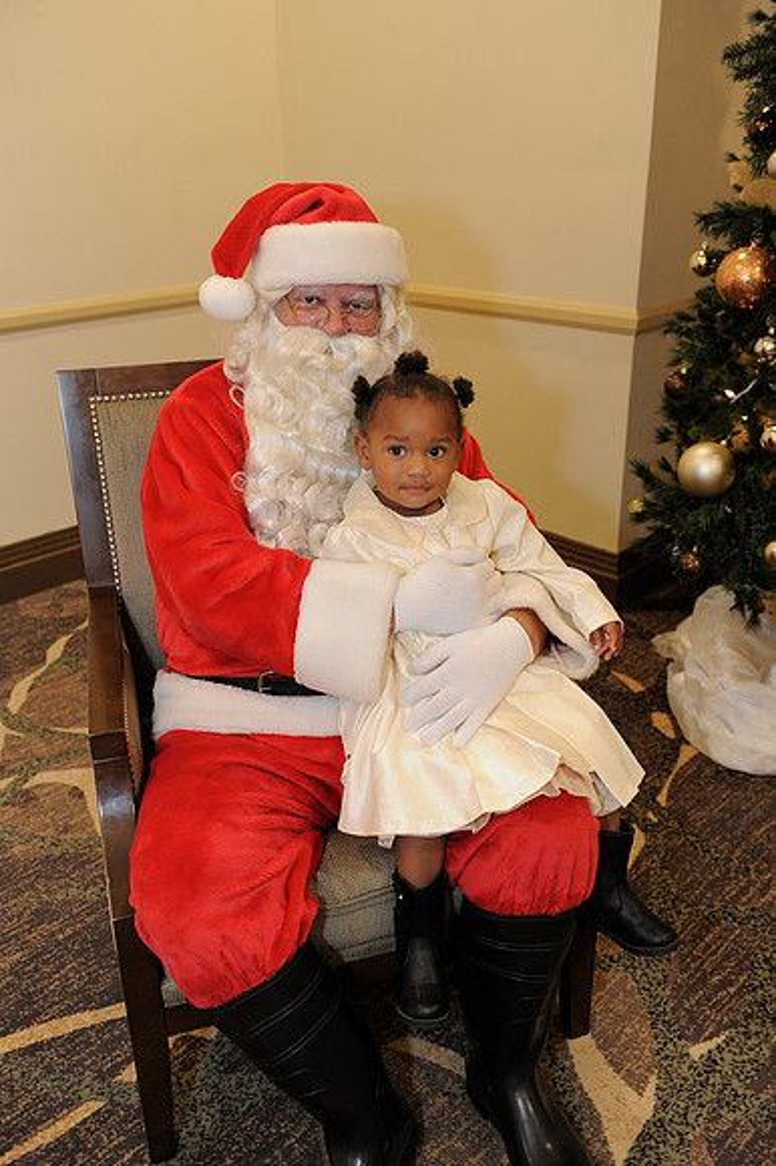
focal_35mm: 32
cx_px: 388
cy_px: 583
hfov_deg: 41.1
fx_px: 1036
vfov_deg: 58.7
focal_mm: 32
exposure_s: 1/100
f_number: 4
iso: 1600
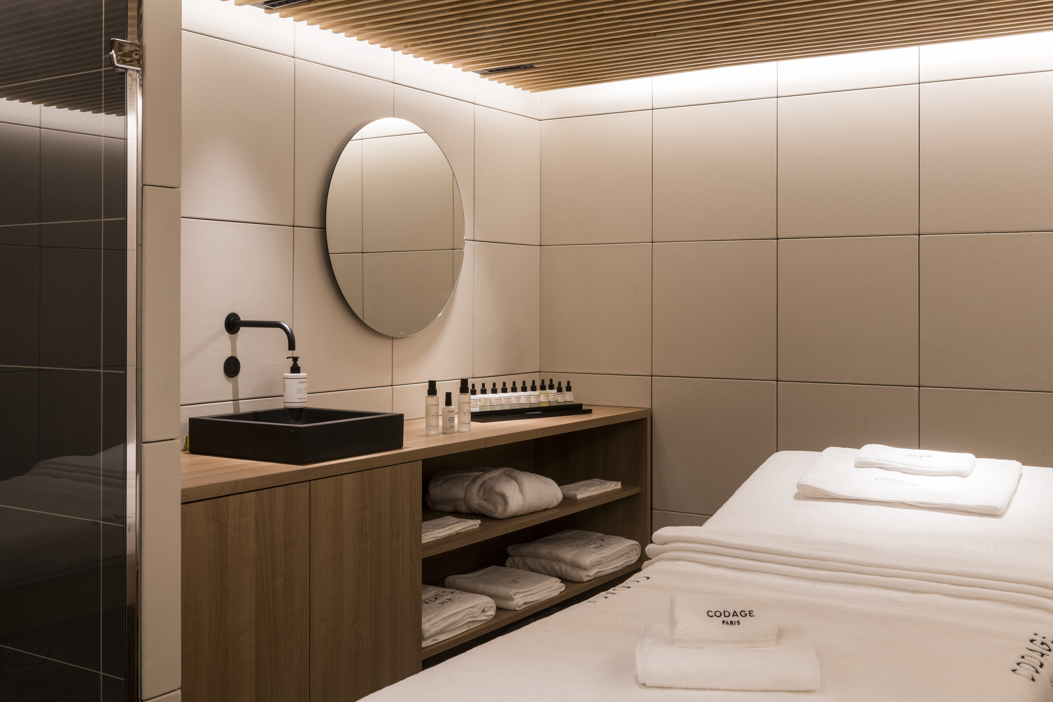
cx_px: 526
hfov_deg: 50.7
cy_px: 351
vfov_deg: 35.1
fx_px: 1111
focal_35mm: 38
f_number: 20
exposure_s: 1.3
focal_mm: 38
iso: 200
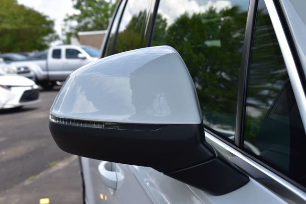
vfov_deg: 21.5
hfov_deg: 31.9
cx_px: 153
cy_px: 102
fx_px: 535
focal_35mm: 63
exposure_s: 1/320
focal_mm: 42
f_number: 10
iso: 400
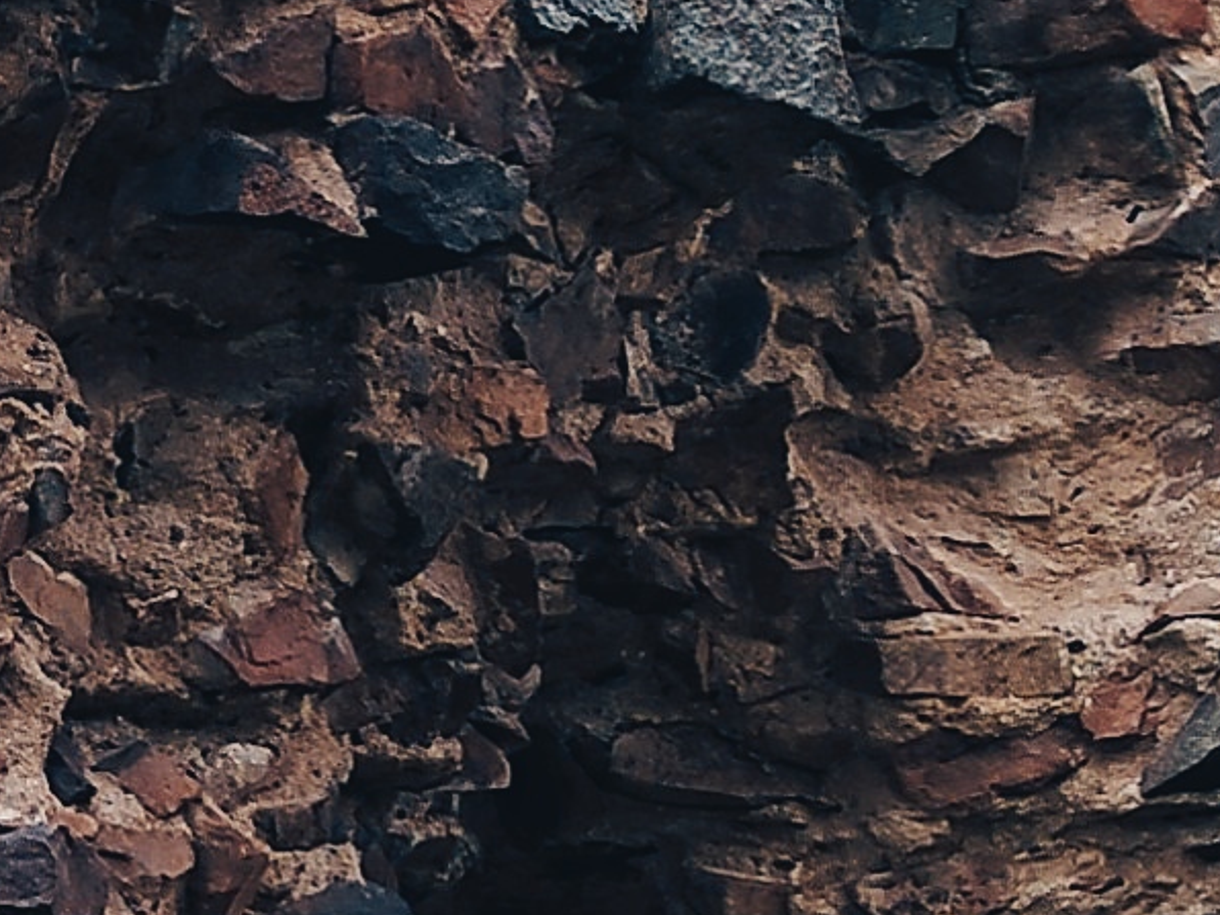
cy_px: 753
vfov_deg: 9.2
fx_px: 5674
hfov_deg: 11.2
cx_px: -1206
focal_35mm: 161
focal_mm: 5.89
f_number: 1.89
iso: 50
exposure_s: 1/111
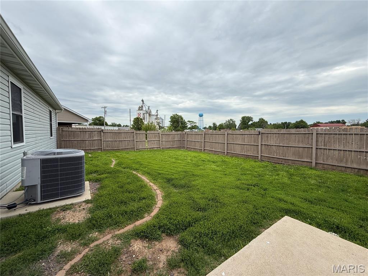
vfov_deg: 85.7
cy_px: 138
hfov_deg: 102.1
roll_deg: +0.4
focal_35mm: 14
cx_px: 184
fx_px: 149
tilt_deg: -2.4
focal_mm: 2.22
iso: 50
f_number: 2.2
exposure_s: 1/1613
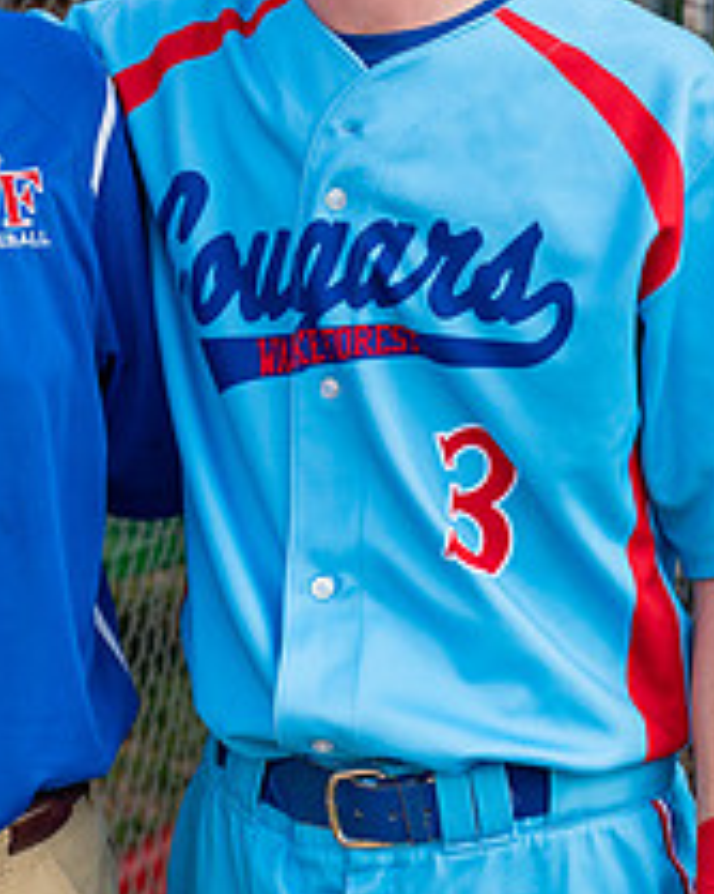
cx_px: 73
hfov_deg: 14.4
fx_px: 2802
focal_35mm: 106
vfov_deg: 18.1
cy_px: 299
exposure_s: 1/1250
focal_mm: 35
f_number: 3.5
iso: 800
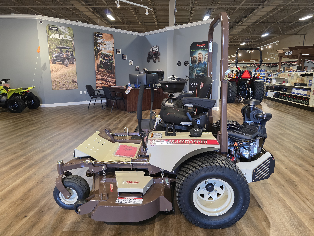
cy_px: 118
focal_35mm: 23
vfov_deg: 58.9
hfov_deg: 73.9
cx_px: 157
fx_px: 209
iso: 640
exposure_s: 1/120
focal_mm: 6.3
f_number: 1.7
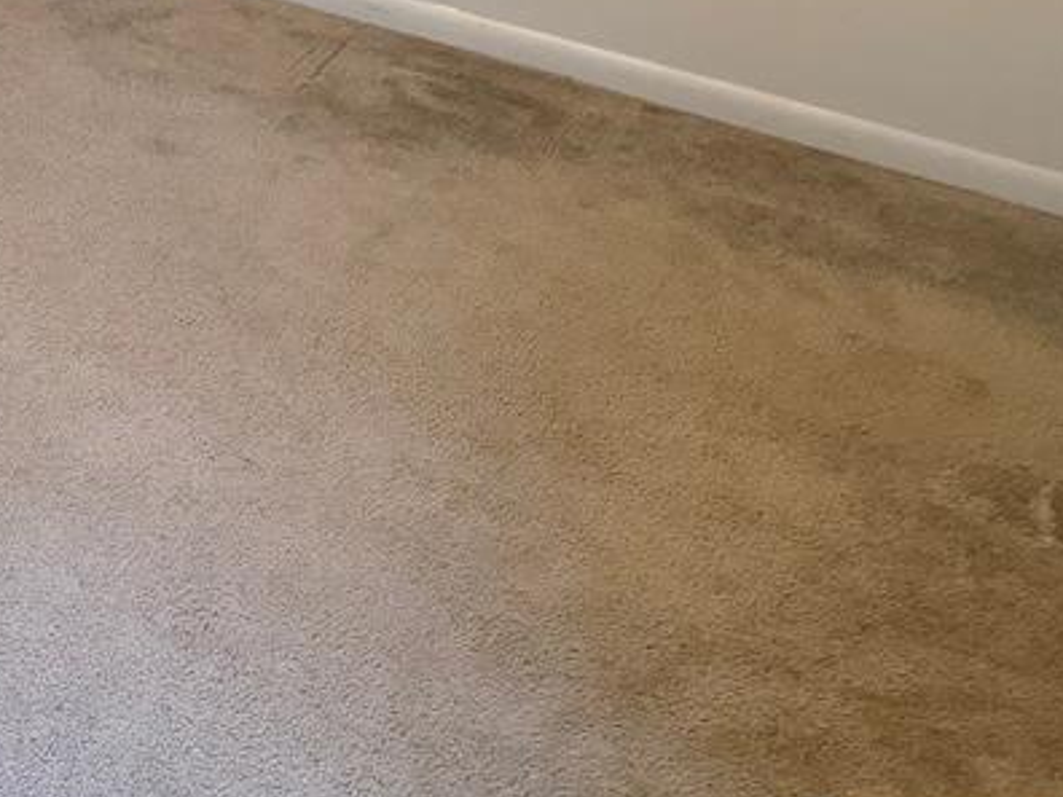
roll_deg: -0.2
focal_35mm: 62
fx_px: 1904
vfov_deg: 21.9
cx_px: -298
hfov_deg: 26.7
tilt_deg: -20.6
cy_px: -164
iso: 800
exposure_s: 1/40
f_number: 1.78
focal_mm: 6.76
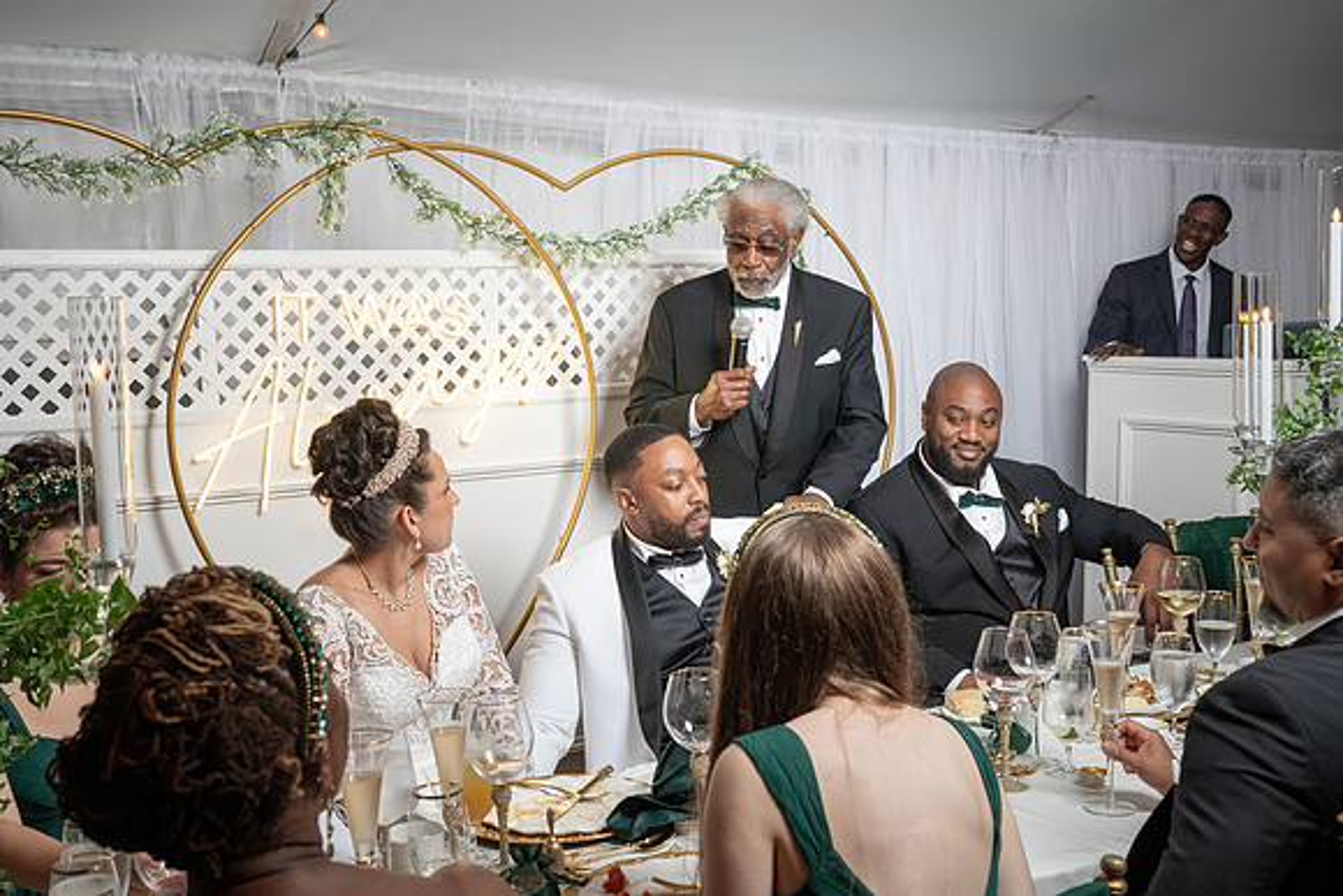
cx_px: 662
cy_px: 426
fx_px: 1541
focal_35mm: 41
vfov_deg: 32.4
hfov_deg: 47.1
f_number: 5.6
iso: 1000
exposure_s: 1/200
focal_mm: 37
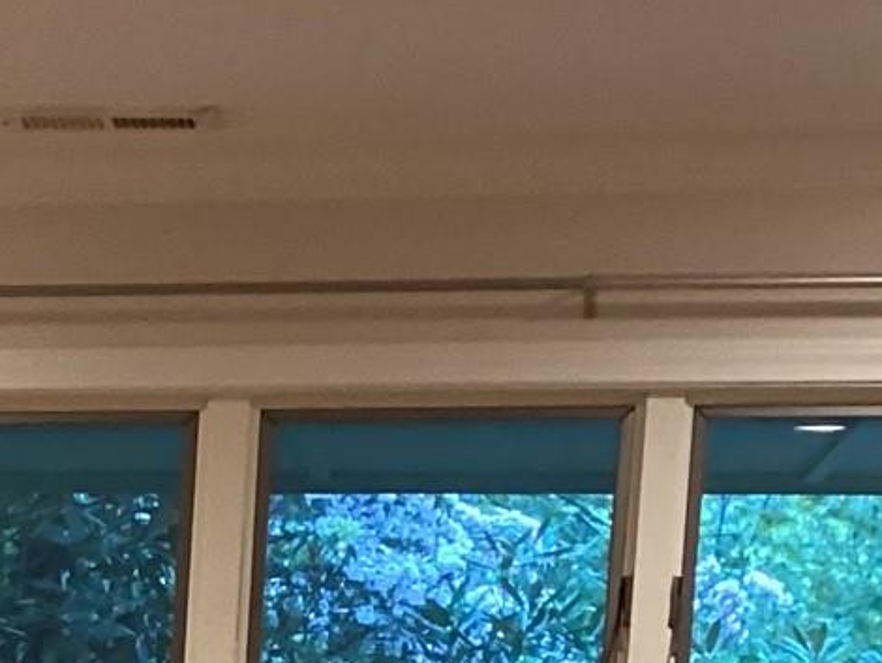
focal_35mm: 135
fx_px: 3441
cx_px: -392
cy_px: 1320
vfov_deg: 10.2
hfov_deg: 13.8
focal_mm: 3.3
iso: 320
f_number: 2.4
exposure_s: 1/50
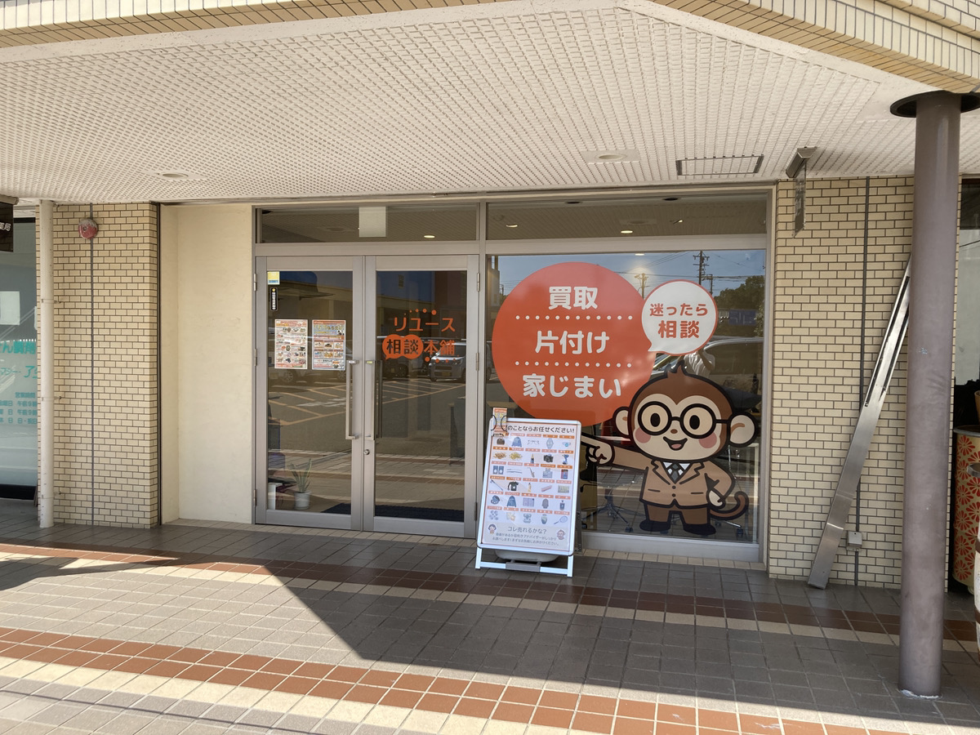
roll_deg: -1.7
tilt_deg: -0.6
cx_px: 490
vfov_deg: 49.7
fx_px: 793
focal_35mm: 28
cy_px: 368
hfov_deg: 63.4
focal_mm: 3.99
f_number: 1.8
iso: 20
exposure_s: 1/783
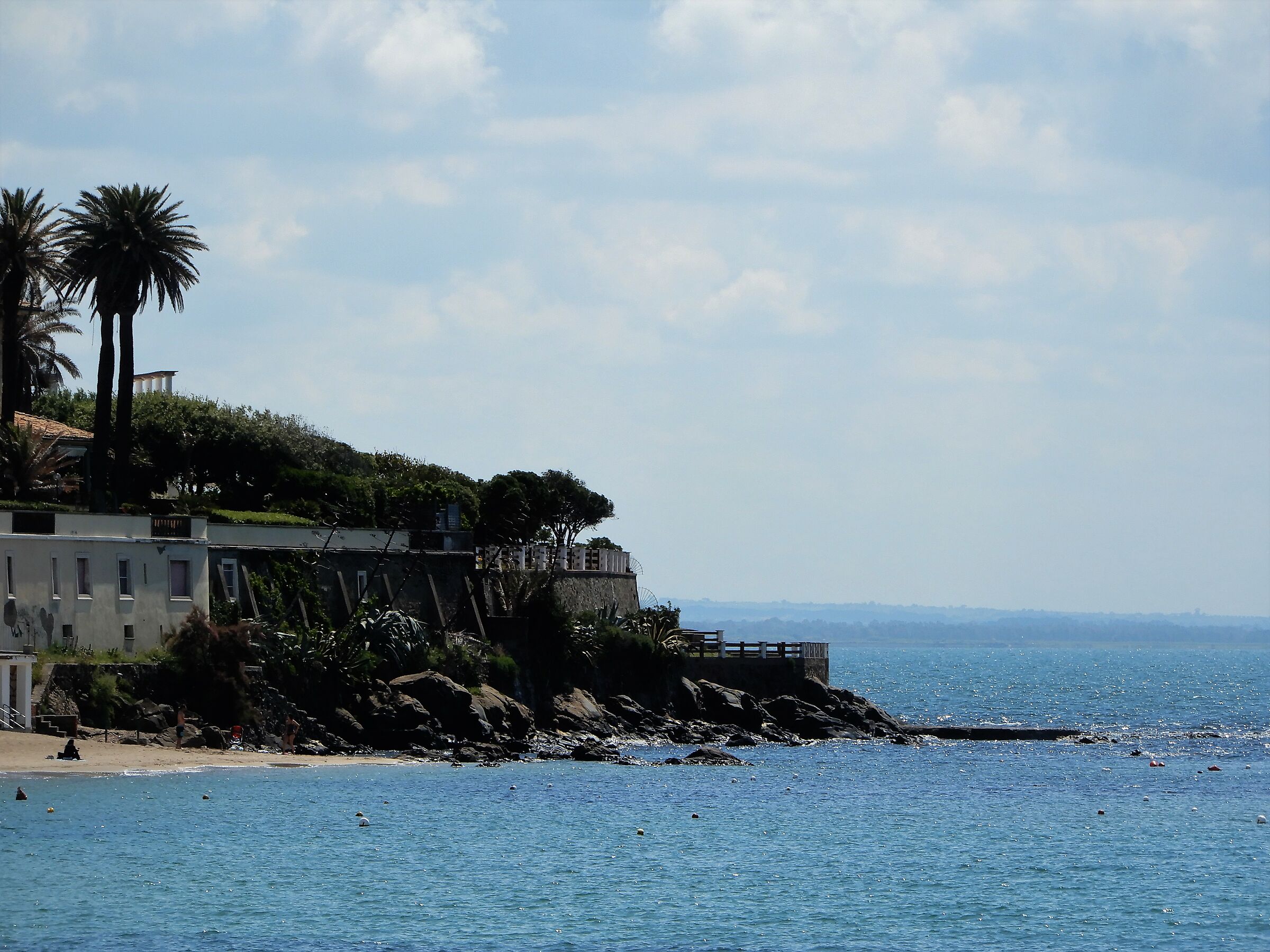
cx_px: 635
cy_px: 476
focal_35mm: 275
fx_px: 10089
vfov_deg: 5.4
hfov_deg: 7.2
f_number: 6.3
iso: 80
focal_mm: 49.1
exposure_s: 1/800
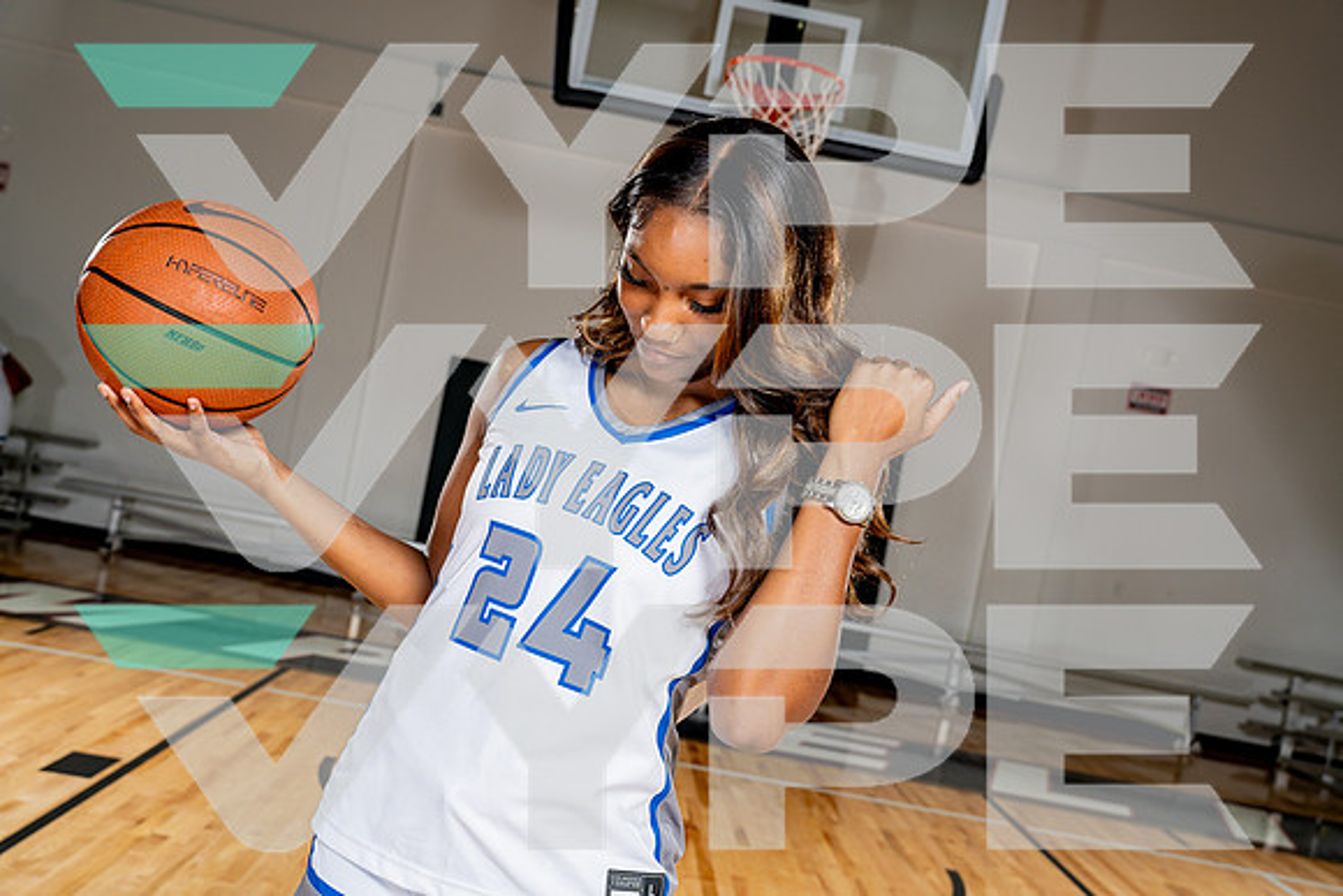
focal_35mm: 36
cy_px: 448
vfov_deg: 36.9
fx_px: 1343
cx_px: 672
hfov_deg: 53.1
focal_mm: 36
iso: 200
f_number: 5.6
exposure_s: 1/250
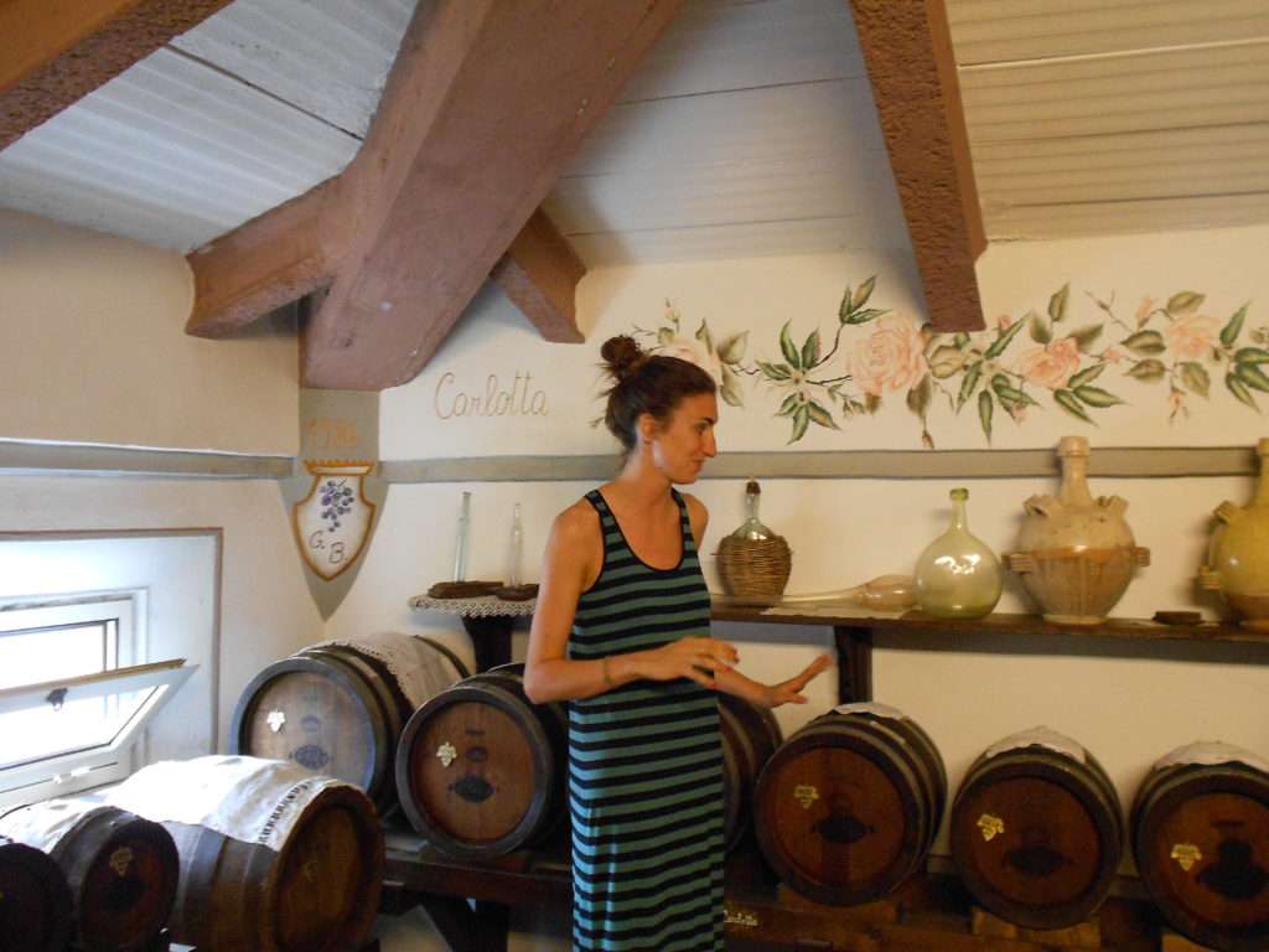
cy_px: 476
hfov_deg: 56.8
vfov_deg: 44.2
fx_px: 1173
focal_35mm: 32
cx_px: 634
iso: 400
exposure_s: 1/15
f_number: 3.6
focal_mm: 6
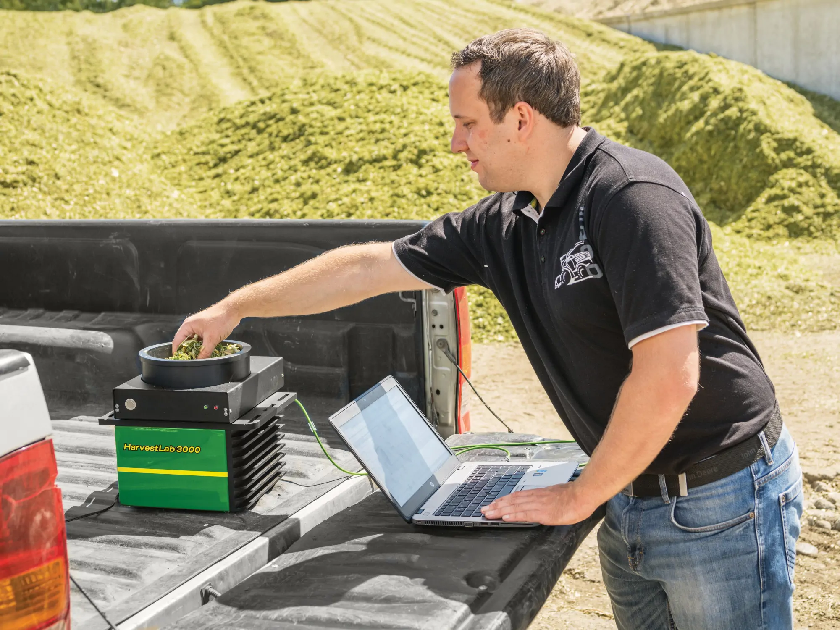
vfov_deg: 26.6
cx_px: 420
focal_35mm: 55
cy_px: 315
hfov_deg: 34.9
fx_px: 1335
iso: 100
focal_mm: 70
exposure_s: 1/200
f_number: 8
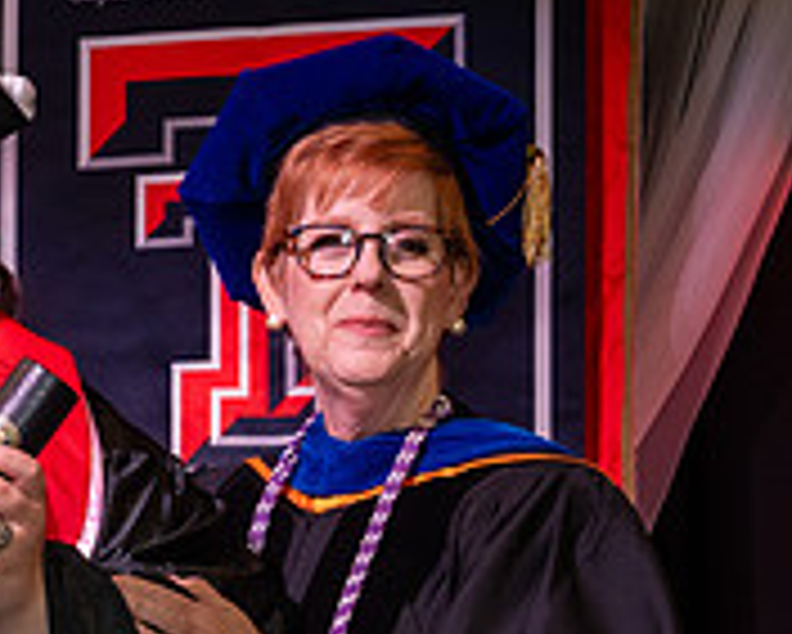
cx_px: -405
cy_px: 562
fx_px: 4573
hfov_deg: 9.6
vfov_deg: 7.9
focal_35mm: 195
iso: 1250
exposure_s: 1/160
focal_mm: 48
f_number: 5.6
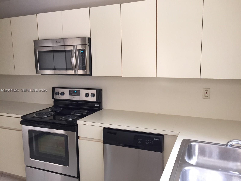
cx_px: 120
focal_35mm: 29
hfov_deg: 61.7
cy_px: 90
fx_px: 202
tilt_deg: -7.3
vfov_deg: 48.2
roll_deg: +0.2
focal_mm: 4.15
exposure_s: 1/30
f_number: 2.2
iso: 50
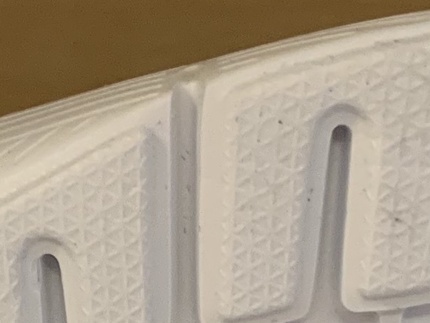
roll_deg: -0.7
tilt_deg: -18.8
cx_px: 51
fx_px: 2162
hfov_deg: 11.3
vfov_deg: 8.3
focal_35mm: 174
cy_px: 517
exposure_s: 1/50
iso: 125
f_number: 1.8
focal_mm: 4.25
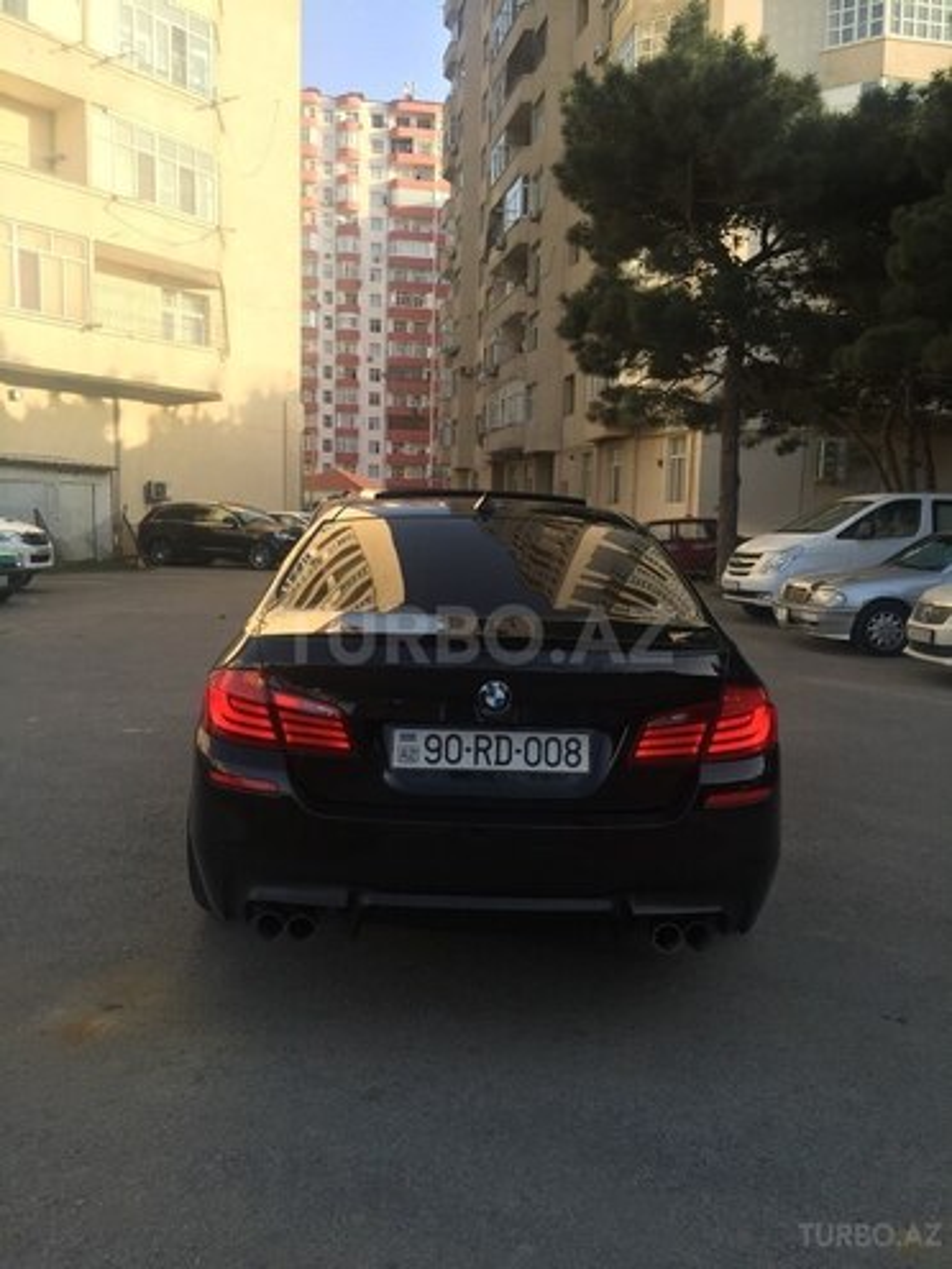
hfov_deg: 48.2
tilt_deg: -6.2
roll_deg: -0.7
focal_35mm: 29
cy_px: 634
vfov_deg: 61.7
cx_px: 476
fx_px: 1063
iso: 32
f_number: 2.2
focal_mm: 4.15
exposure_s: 1/471
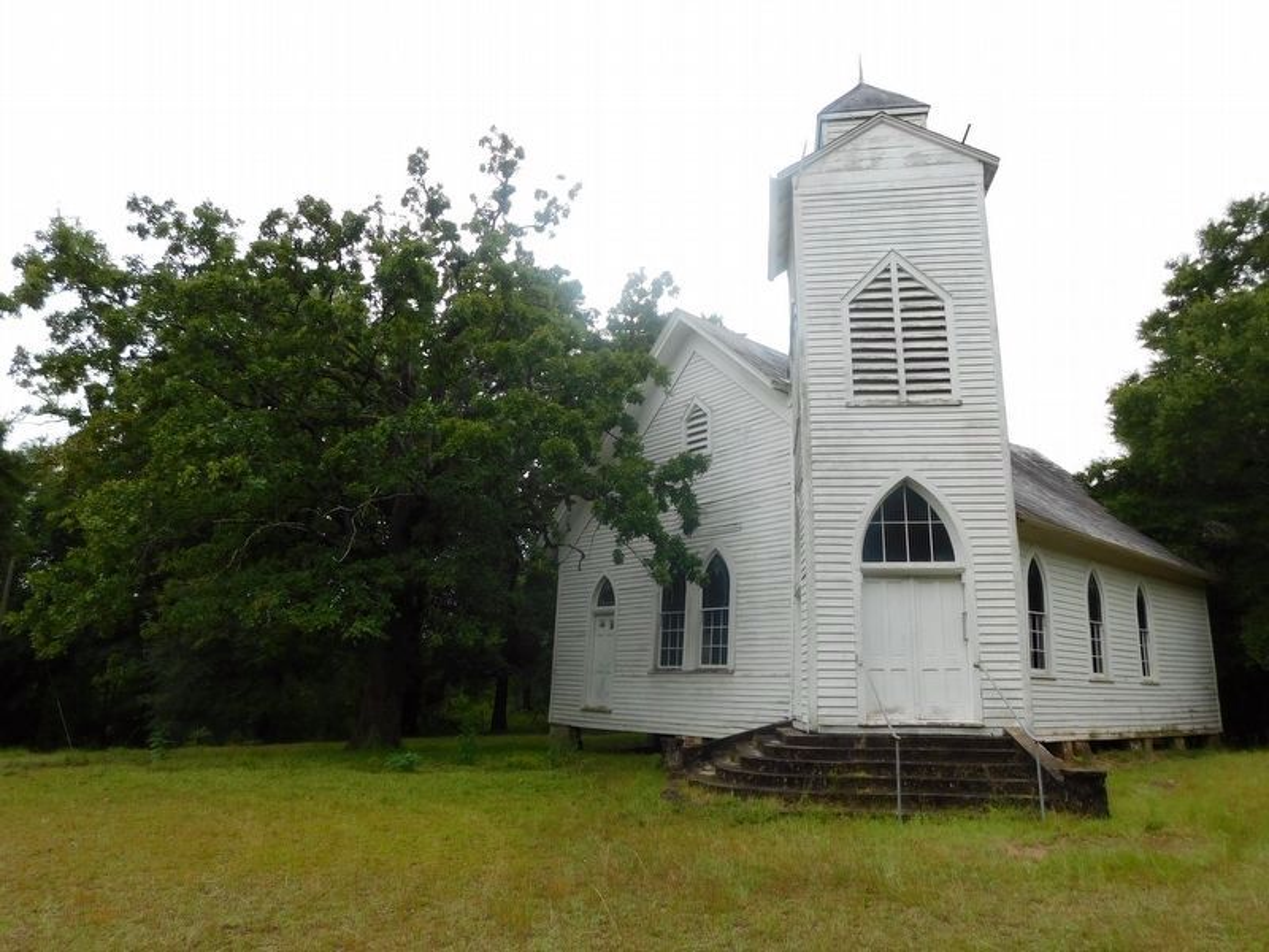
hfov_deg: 73.9
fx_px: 843
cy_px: 476
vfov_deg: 58.9
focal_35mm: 23
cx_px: 634
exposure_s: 1/1000
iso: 125
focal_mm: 4
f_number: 3
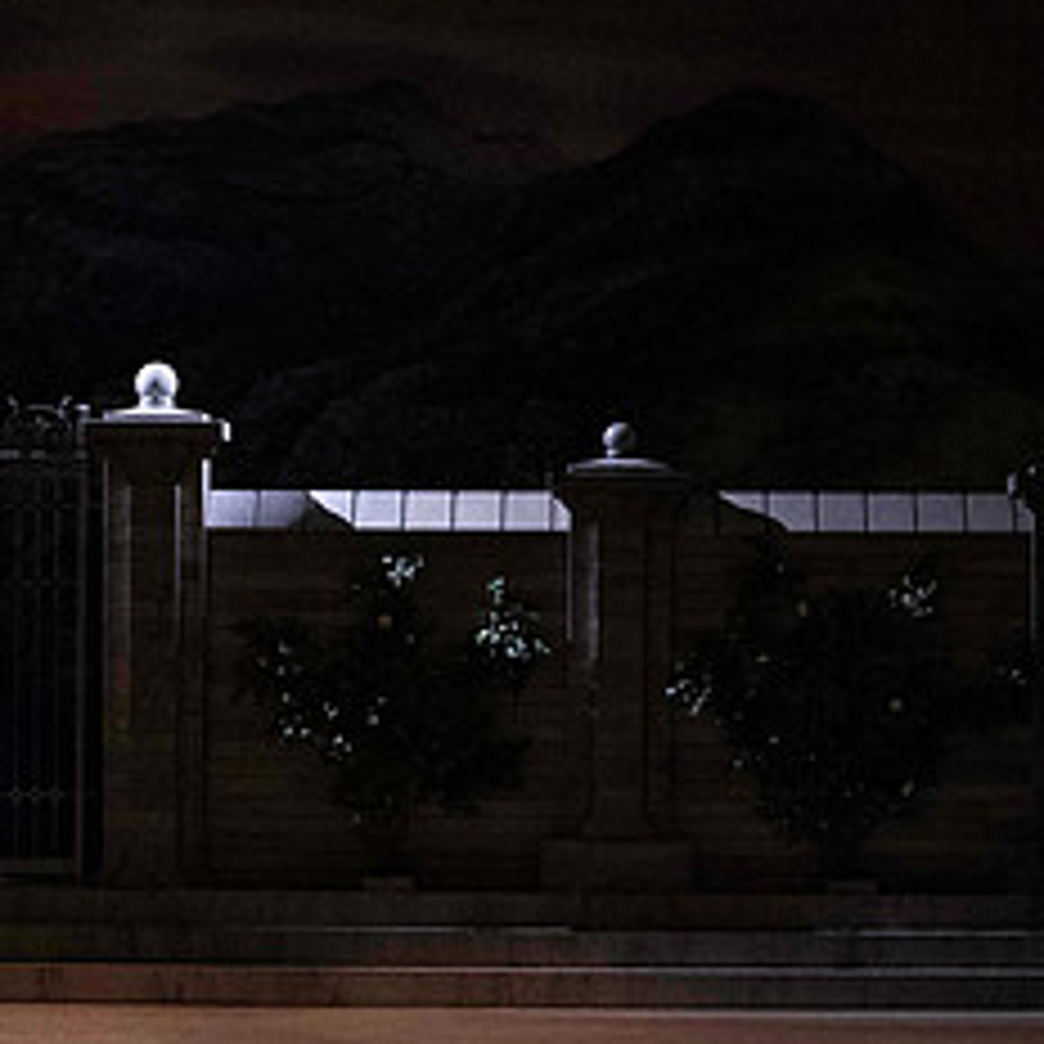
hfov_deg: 11.7
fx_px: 5084
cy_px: 335
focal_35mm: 149
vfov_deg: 11.7
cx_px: 117
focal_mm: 70
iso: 16000
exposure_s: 1/320
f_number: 5
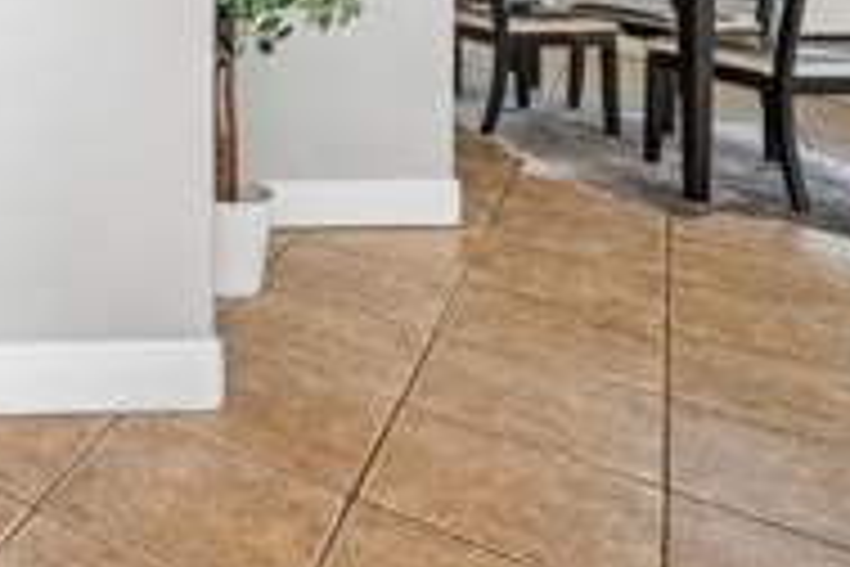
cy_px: -110
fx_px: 897
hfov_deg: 36.4
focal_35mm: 38
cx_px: -216
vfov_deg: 30.0
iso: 100
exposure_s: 1/40
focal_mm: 10
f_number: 7.1
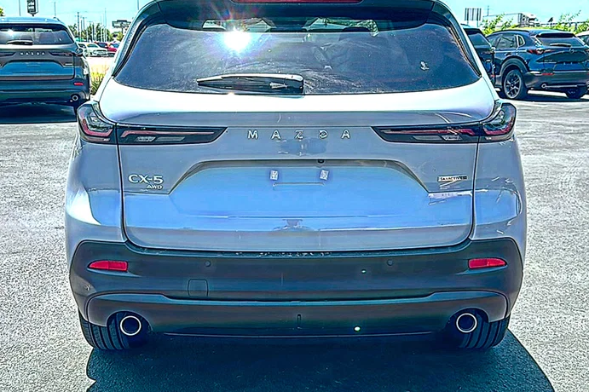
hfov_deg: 49.6
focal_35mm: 39
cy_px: 176
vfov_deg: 34.1
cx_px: 297
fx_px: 638
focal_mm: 6.86
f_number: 1.78
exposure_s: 1/1645
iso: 80
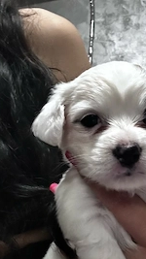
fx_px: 338
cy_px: 147
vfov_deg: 42.0
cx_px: 118
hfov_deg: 24.0
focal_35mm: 49
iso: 320
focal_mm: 2.69
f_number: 1.9
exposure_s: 1/54
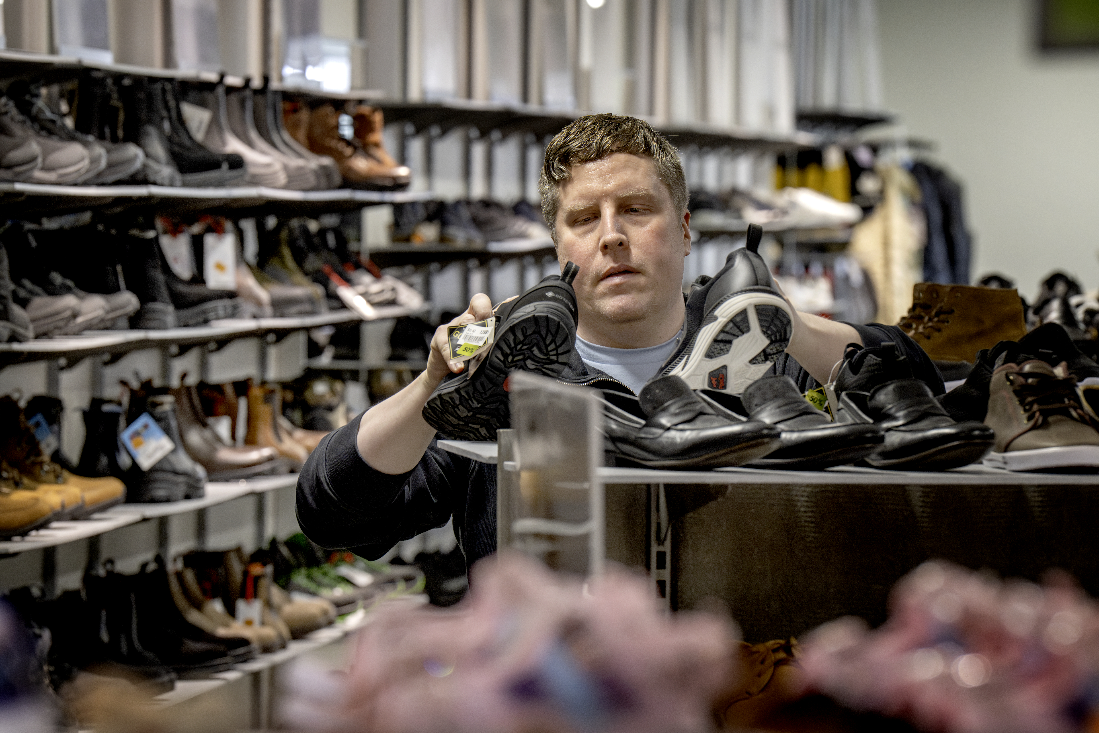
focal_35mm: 200
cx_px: 550
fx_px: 6105
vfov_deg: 6.9
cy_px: 366
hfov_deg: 10.3
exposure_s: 1/160
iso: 3200
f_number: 8
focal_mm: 200
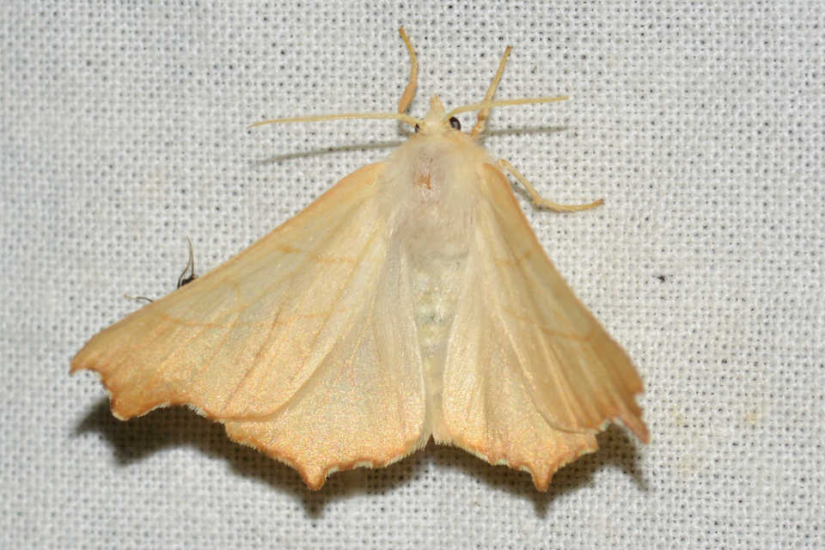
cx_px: 412
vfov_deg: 9.1
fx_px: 3437
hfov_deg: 13.7
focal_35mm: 150
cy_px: 275
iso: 200
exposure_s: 1/200
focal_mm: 100
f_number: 20
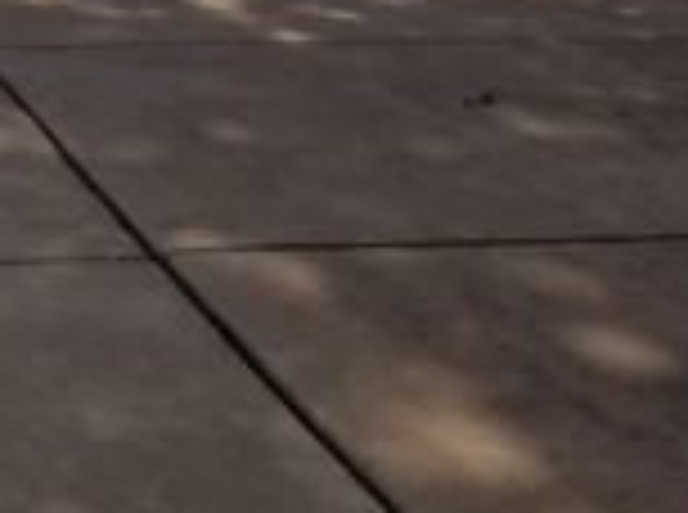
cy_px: -351
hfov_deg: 17.6
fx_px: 2161
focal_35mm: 109
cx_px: -40
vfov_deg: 12.6
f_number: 1.7
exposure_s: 1/7664
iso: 50
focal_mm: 4.2
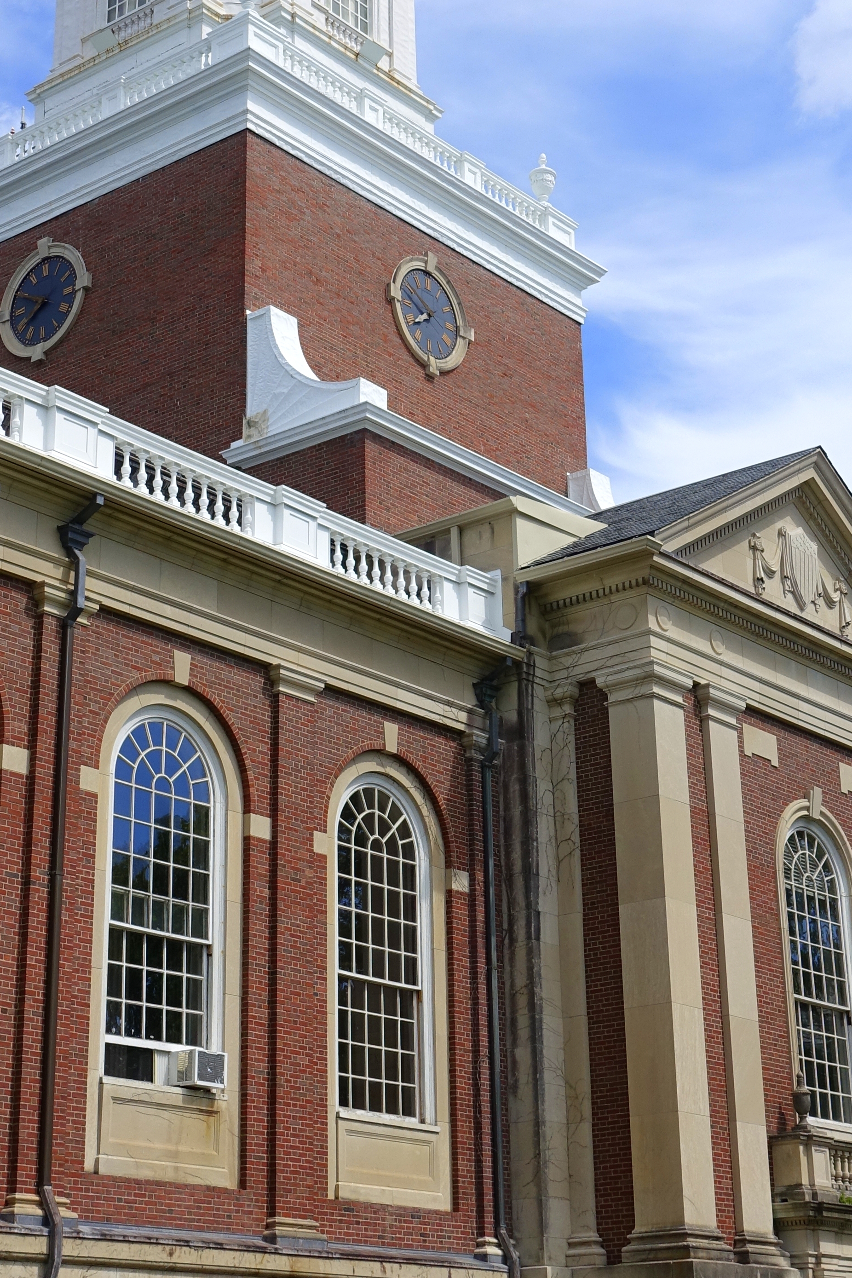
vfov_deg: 30.9
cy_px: 504
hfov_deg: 20.9
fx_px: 2307
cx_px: 399
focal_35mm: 65
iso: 125
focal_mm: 11.93
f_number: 5.6
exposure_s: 1/640
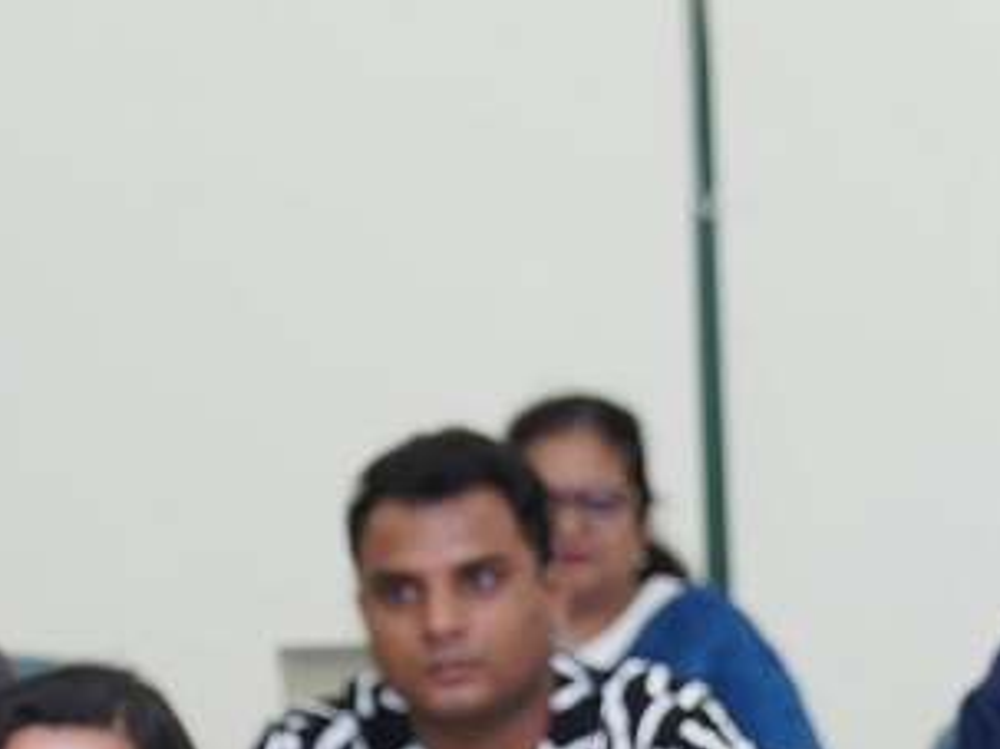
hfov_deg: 9.6
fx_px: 5920
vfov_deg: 7.1
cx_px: 964
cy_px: 1092
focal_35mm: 205
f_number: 3.2
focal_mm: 43
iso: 500
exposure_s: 1/100
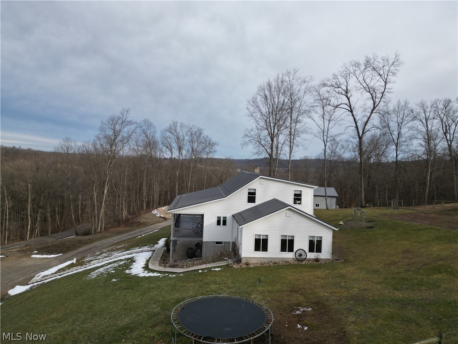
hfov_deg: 71.6
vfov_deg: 56.8
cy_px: 172
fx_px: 318
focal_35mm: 24
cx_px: 229
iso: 130
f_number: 1.7
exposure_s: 1/2000
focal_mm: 6.72
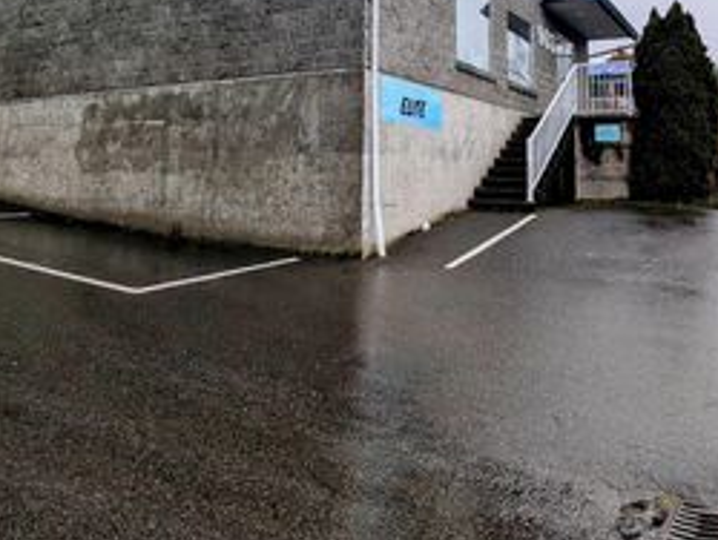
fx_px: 664
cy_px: 83
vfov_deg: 41.6
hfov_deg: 56.5
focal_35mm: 32
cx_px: 414
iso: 52
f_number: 2.2
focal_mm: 2.35
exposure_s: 1/406
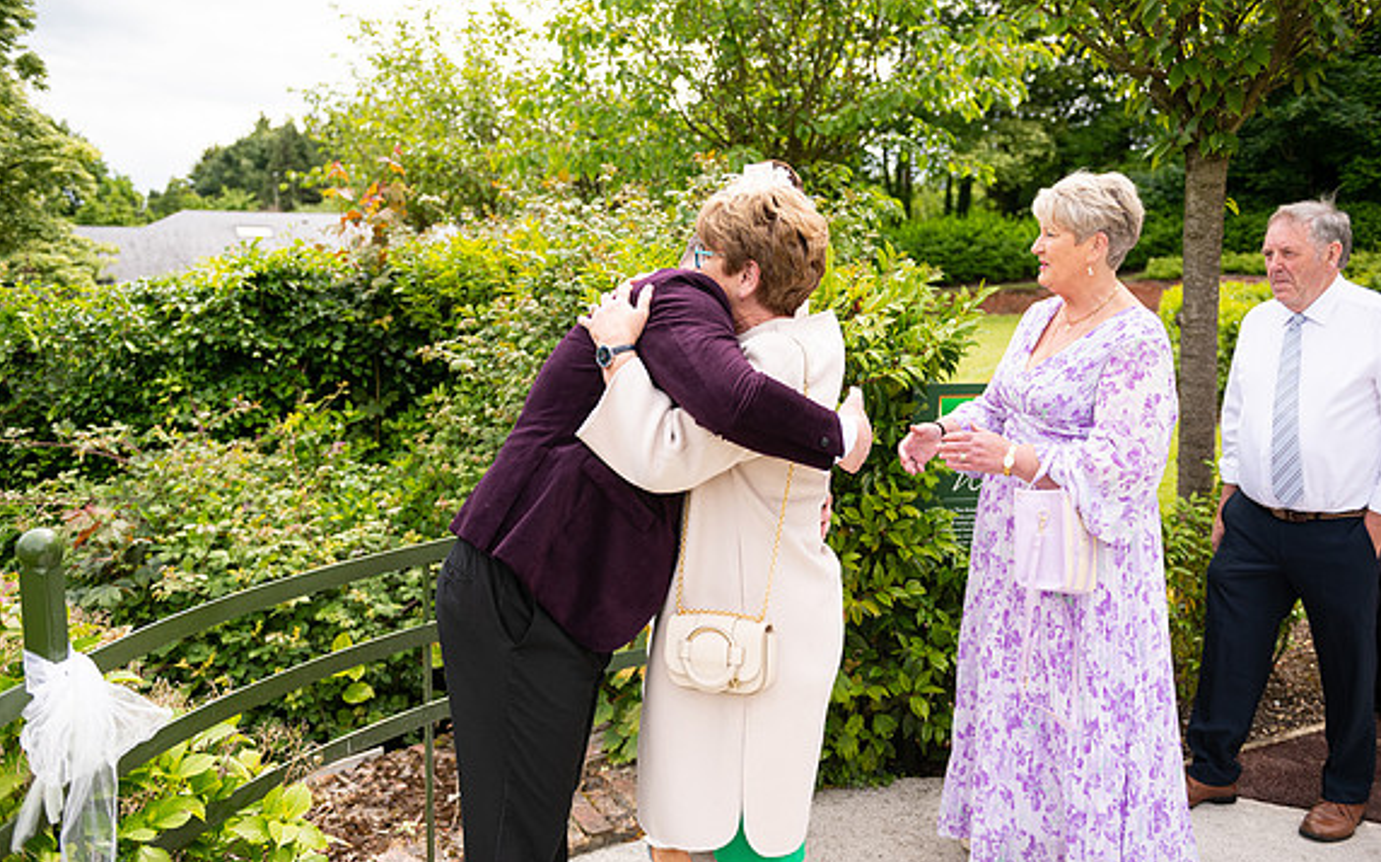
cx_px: 693
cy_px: 433
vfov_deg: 41.8
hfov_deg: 62.9
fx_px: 1129
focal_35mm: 30
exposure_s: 1/1600
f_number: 3.5
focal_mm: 29
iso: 250
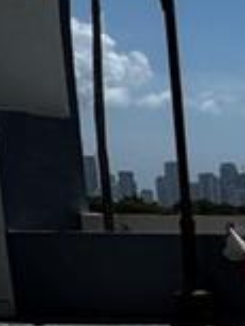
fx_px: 1037
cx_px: 814
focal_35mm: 110
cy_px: 375
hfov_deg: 9.4
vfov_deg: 17.2
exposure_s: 1/3906
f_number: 2.2
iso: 32
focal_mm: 2.22
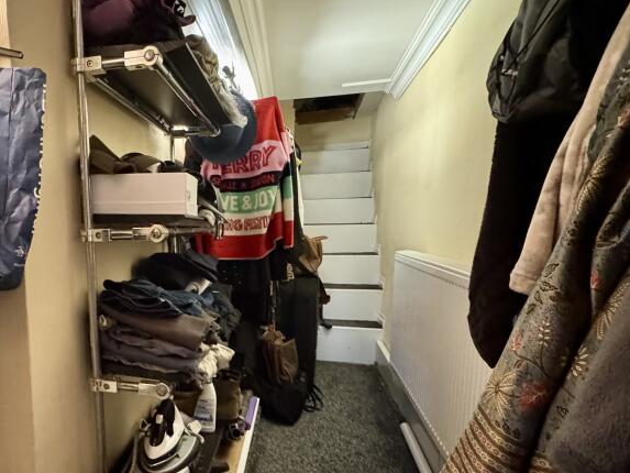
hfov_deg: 65.2
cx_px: 157
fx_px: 455
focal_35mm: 25
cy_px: 297
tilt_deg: -7.6
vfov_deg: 54.3
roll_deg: +1.4
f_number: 2.2
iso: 1250
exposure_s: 1/33
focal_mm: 2.22
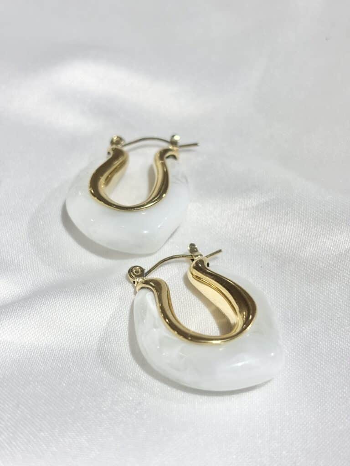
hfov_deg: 28.0
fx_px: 701
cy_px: 233
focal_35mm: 52
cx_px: 175
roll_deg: +1.3
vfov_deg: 36.8
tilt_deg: -34.6
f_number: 1.6
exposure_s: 1/314
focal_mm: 5.96
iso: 32
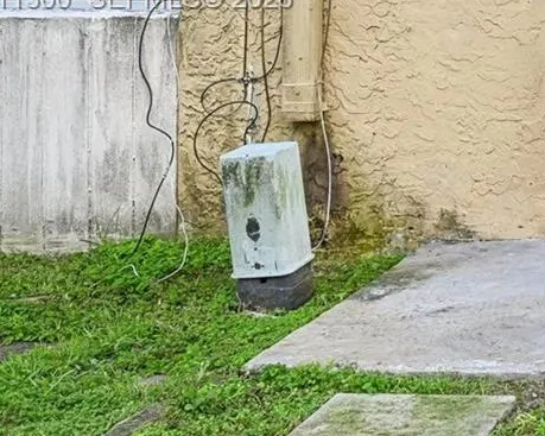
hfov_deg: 21.2
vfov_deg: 20.6
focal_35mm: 72
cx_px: 873
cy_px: 0
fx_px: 1161
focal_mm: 22
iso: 100
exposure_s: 1/30
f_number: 8
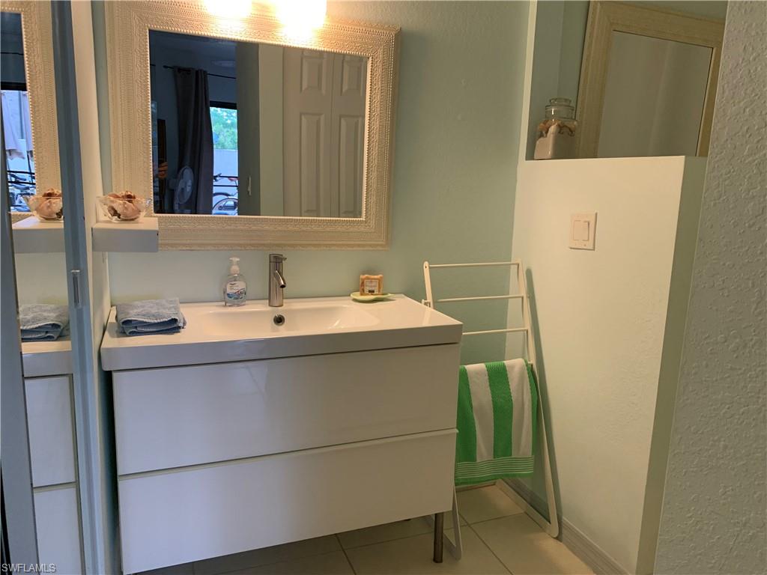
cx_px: 384
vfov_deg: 53.1
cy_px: 288
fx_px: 576
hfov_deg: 67.3
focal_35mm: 26
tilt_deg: -11.2
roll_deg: -1.0
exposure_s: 1/60
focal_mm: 4.25
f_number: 1.8
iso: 100
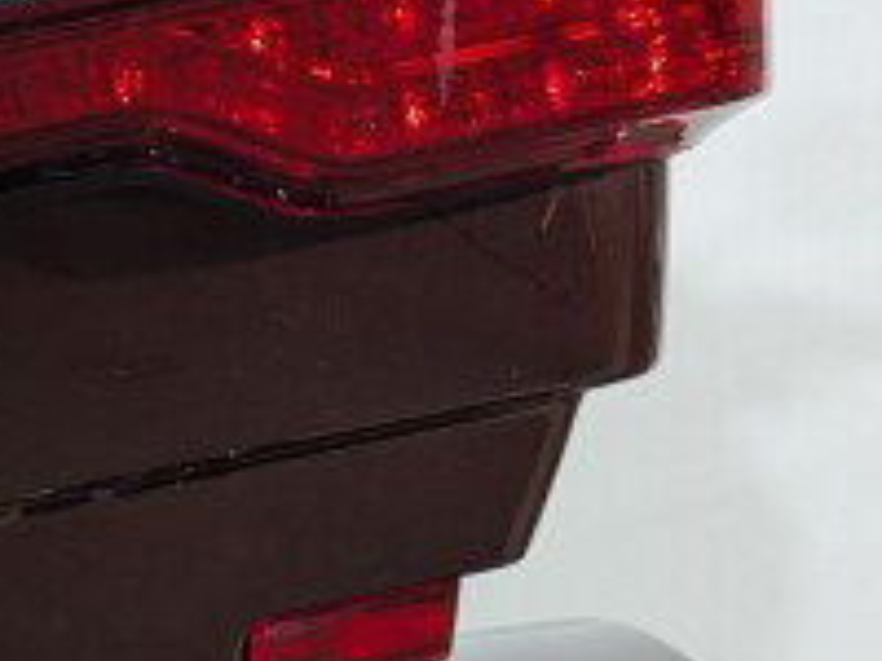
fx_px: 3261
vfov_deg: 11.3
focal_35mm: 128
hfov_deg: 14.7
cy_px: 824
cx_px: -258
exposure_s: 1/59.2
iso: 88
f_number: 1.85
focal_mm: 6.81
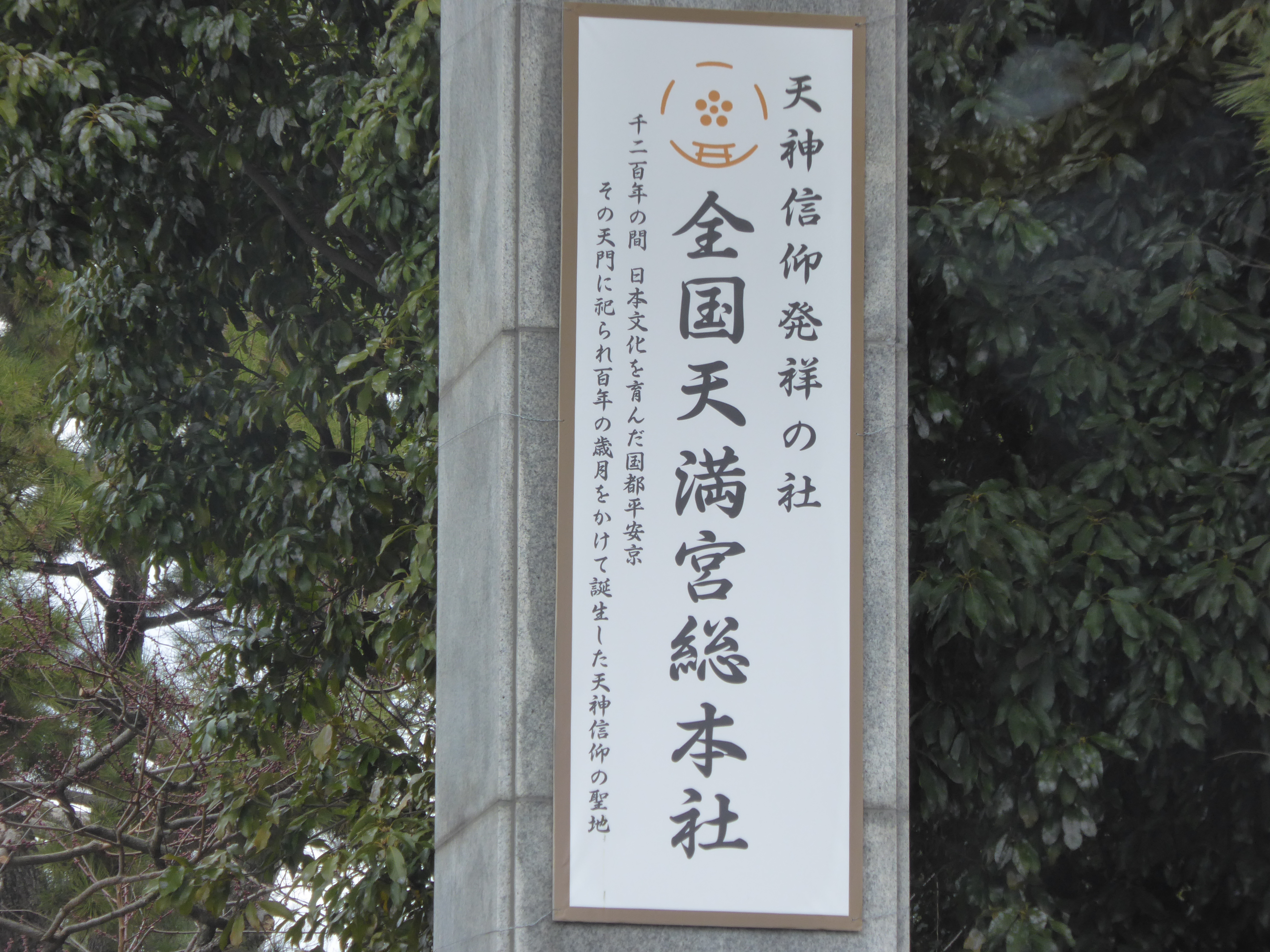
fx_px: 9172
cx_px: 635
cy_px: 476
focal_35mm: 250
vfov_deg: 5.9
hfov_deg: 7.9
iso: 160
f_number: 5.6
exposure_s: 1/100
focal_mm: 44.8
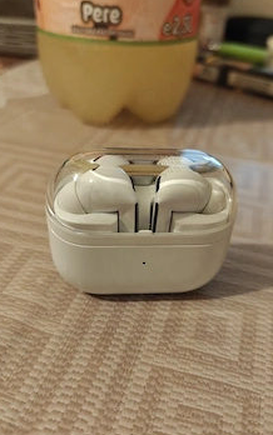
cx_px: 140
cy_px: 232
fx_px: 333
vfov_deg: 66.4
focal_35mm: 28
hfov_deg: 44.6
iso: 640
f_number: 1.6
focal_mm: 6.06
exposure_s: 1/50
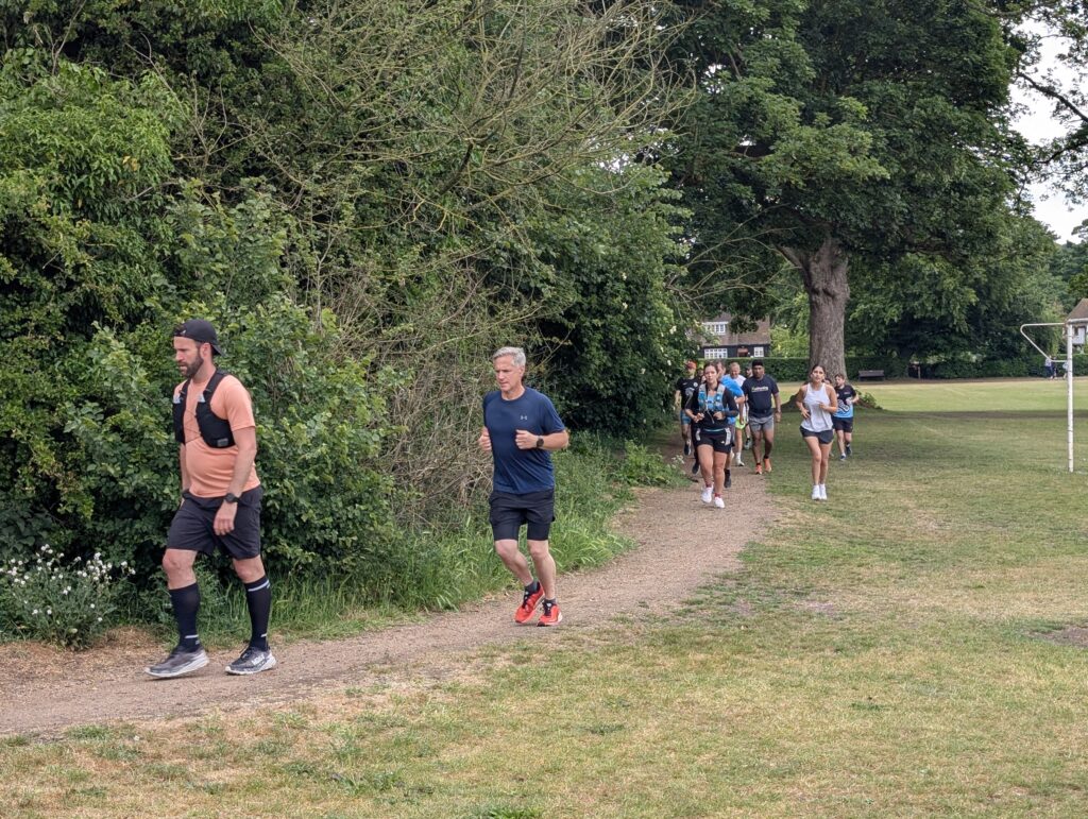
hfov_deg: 38.9
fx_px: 1542
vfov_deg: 29.7
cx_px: 544
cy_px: 410
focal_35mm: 49
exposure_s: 1/227
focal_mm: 6.9
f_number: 1.68
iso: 21
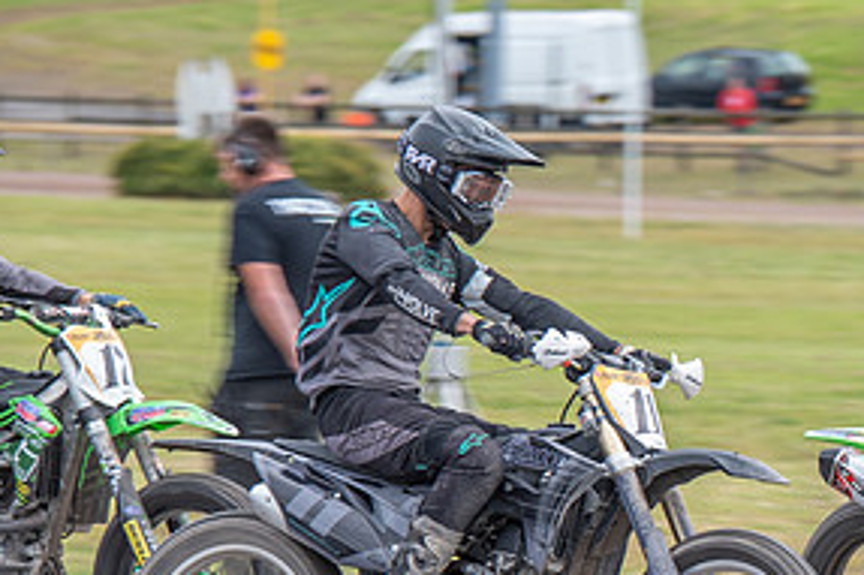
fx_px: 11681
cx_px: 1064
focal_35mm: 487
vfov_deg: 2.8
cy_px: 573
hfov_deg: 4.2
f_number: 5
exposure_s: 1/250
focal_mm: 160
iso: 160
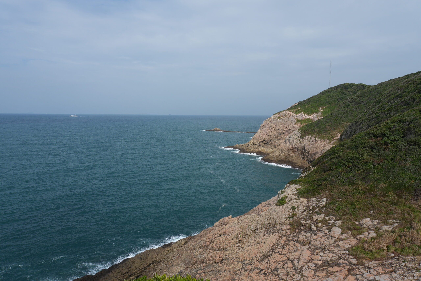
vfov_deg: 53.1
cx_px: 210
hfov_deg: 73.7
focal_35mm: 24
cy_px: 140
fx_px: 281
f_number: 9
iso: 100
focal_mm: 16
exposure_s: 1/400
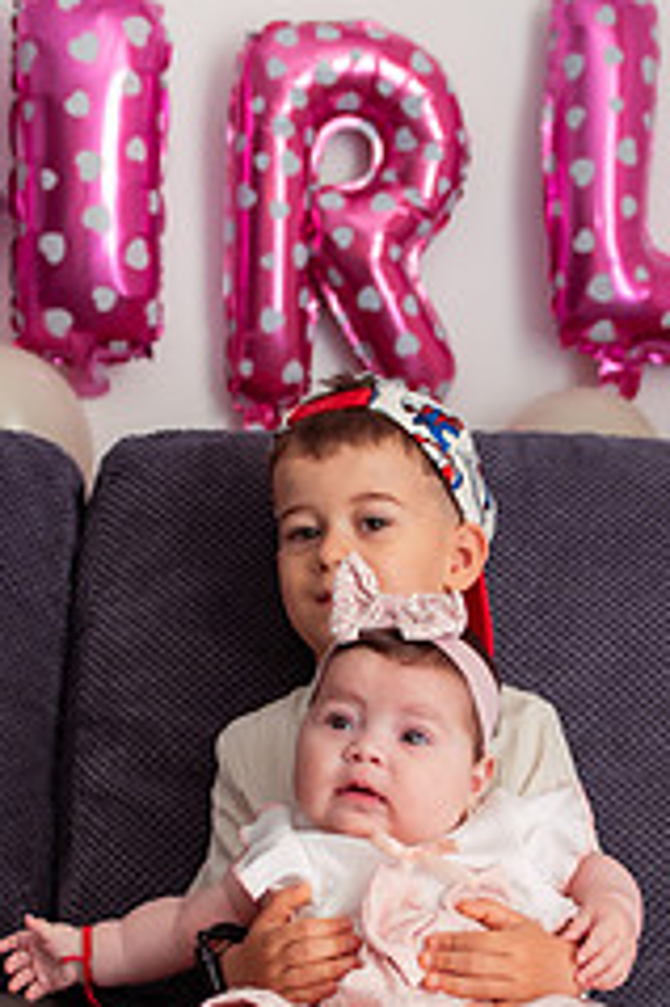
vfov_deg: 30.1
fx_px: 1845
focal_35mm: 66
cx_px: 358
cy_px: 733
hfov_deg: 20.6
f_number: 3.2
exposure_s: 1/160
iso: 1250
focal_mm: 35
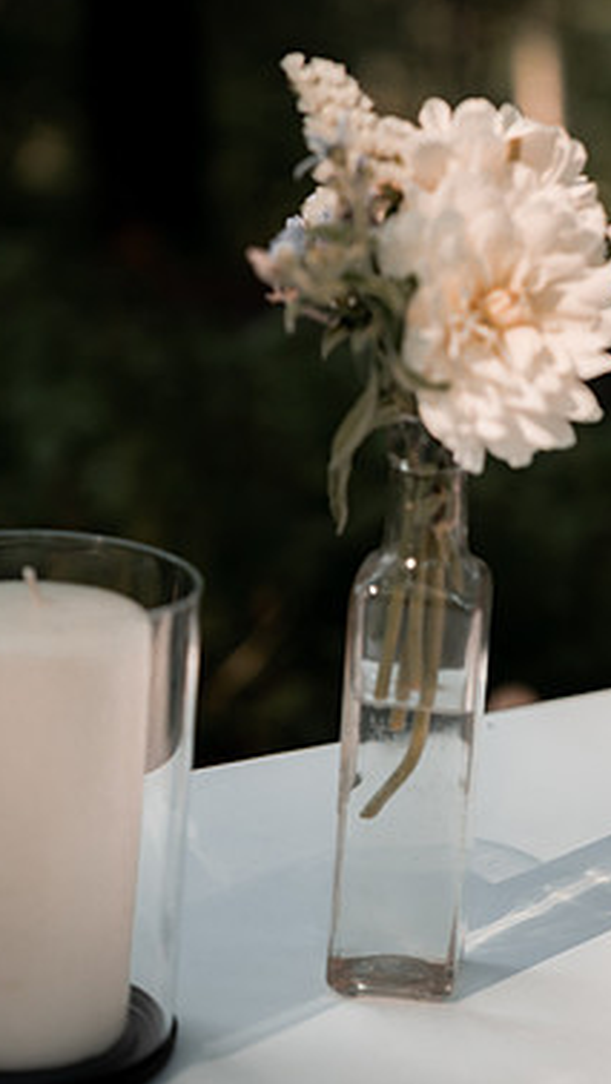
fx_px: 3049
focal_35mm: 106
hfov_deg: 11.2
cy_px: 543
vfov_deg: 20.2
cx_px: 792
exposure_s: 1/500
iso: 250
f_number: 2.8
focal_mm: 66
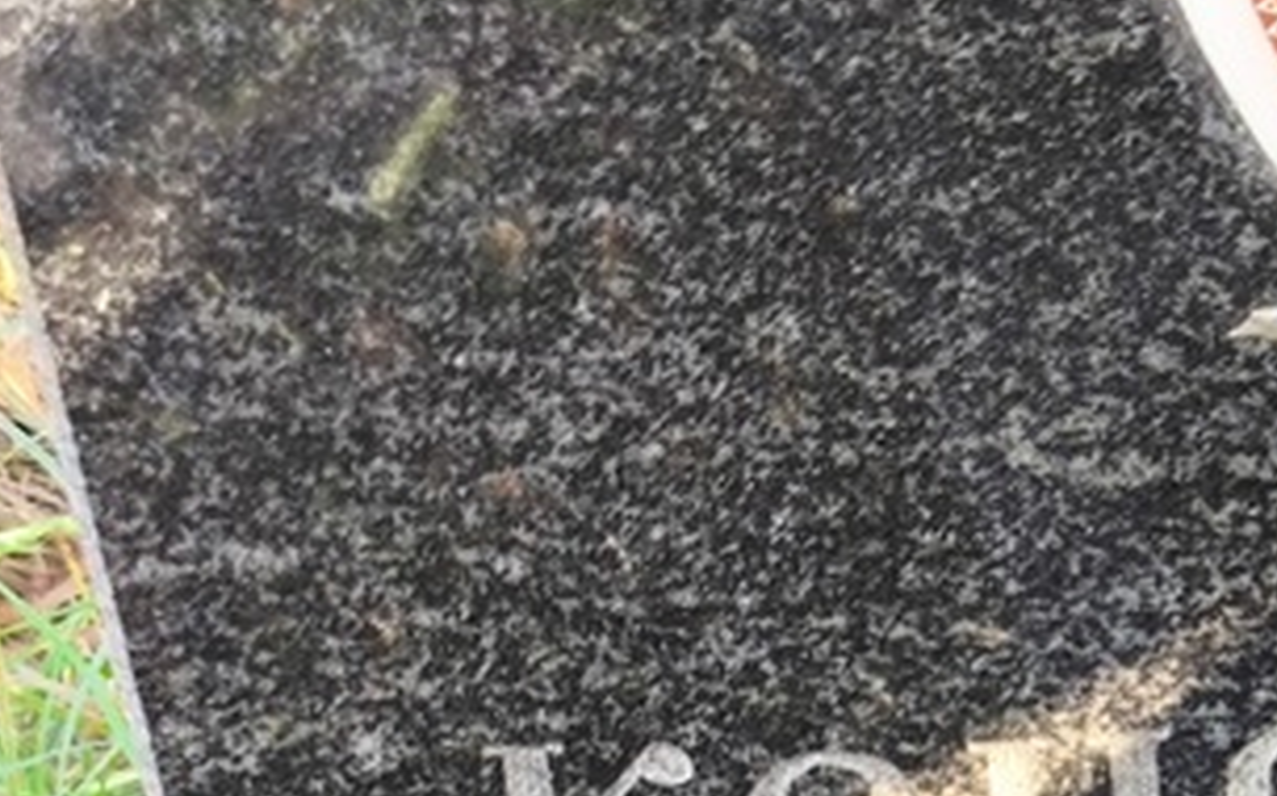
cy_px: 947
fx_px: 4833
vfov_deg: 9.3
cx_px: 1539
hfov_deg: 14.6
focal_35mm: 139
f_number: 1.7
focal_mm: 4.71
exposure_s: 1/60
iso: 64
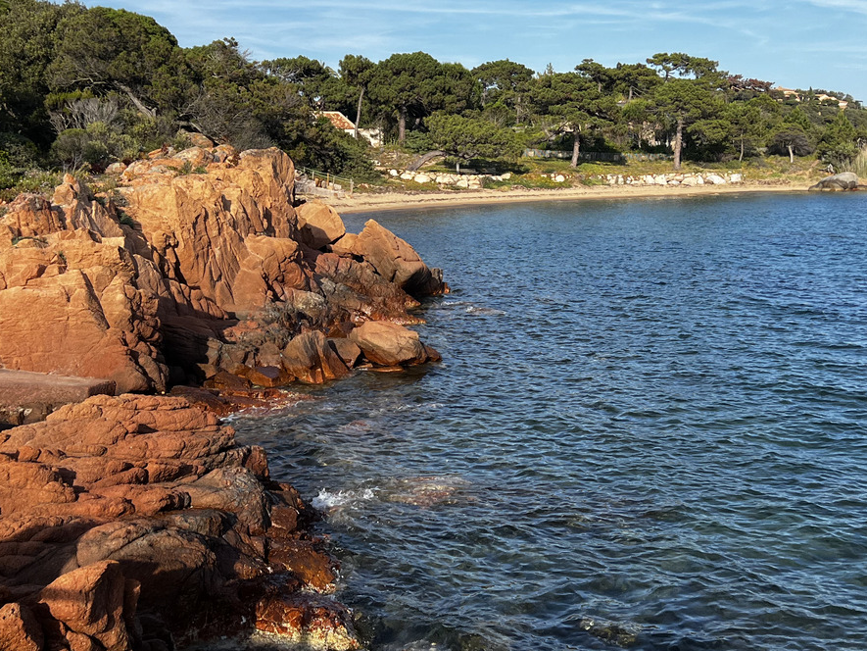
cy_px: 290
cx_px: 416
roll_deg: +0.8
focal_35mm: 47
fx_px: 1177
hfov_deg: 40.4
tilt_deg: -6.5
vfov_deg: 30.9
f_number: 1.5
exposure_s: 1/3165
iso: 50
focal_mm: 5.7
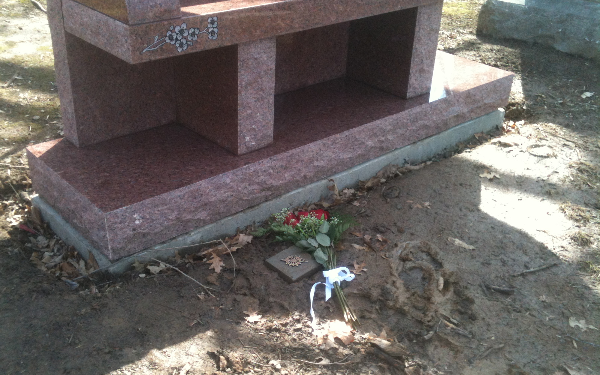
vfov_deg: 33.6
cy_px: 180
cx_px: 293
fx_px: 621
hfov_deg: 51.5
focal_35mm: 38
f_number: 2.8
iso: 64
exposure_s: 1/131
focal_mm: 3.85
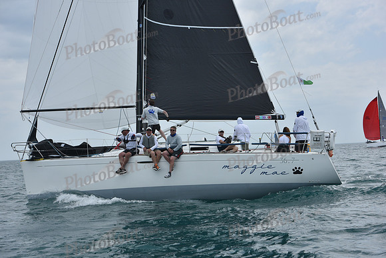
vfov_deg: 19.5
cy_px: 129
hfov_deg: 28.8
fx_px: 751
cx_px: 193
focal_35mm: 70
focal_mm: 70
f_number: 8
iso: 250
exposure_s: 1/1250
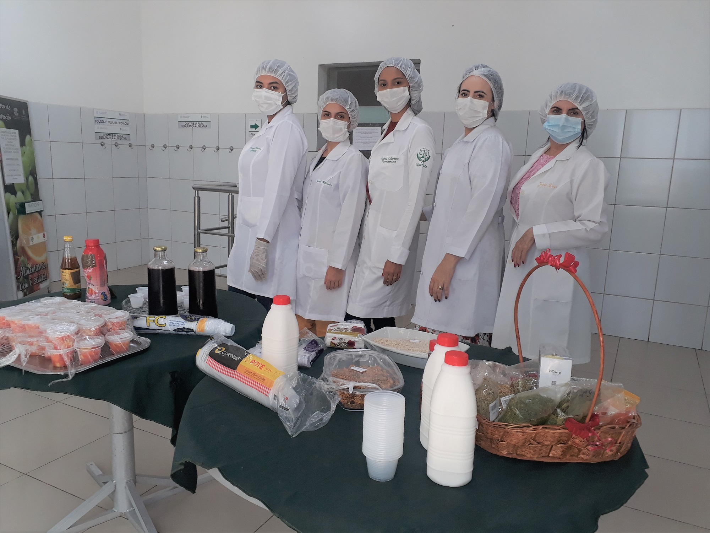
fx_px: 554
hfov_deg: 65.3
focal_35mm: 27
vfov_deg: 51.4
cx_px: 355
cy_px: 266
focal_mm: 3.6
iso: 50
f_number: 1.9
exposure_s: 1/40
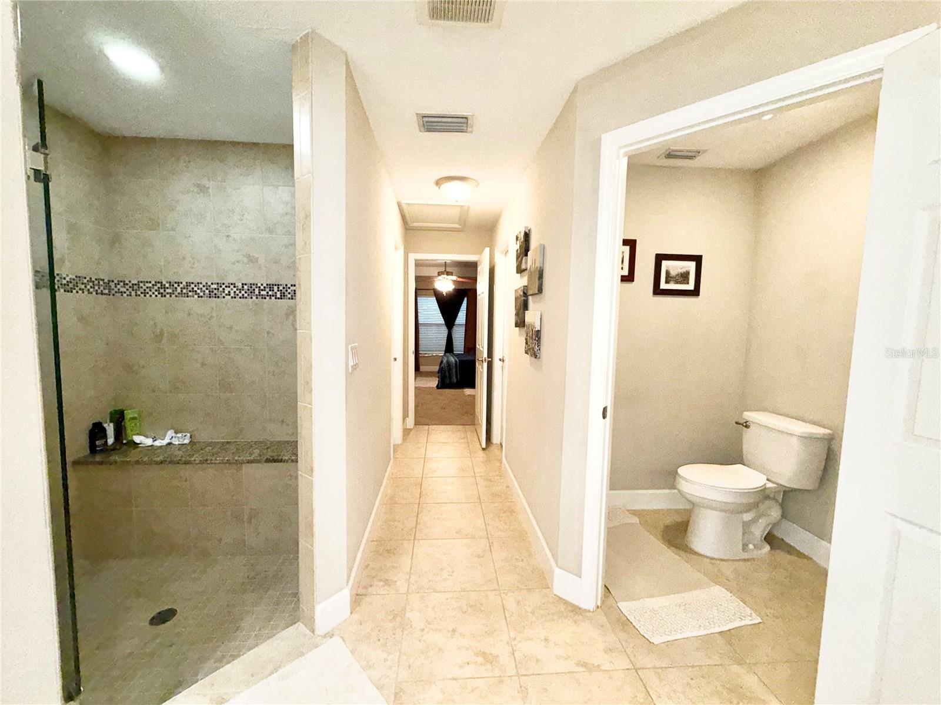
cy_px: 352
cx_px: 470
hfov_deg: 102.1
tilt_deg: -4.4
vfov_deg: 85.7
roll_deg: -0.9
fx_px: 381
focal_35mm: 14
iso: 125
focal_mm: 2.22
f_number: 2.2
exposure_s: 1/60
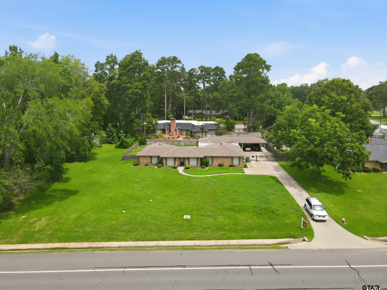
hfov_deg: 71.6
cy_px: 145
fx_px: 268
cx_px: 194
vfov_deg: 56.8
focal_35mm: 24
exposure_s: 1/1000
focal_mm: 4.5
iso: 100
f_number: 2.8
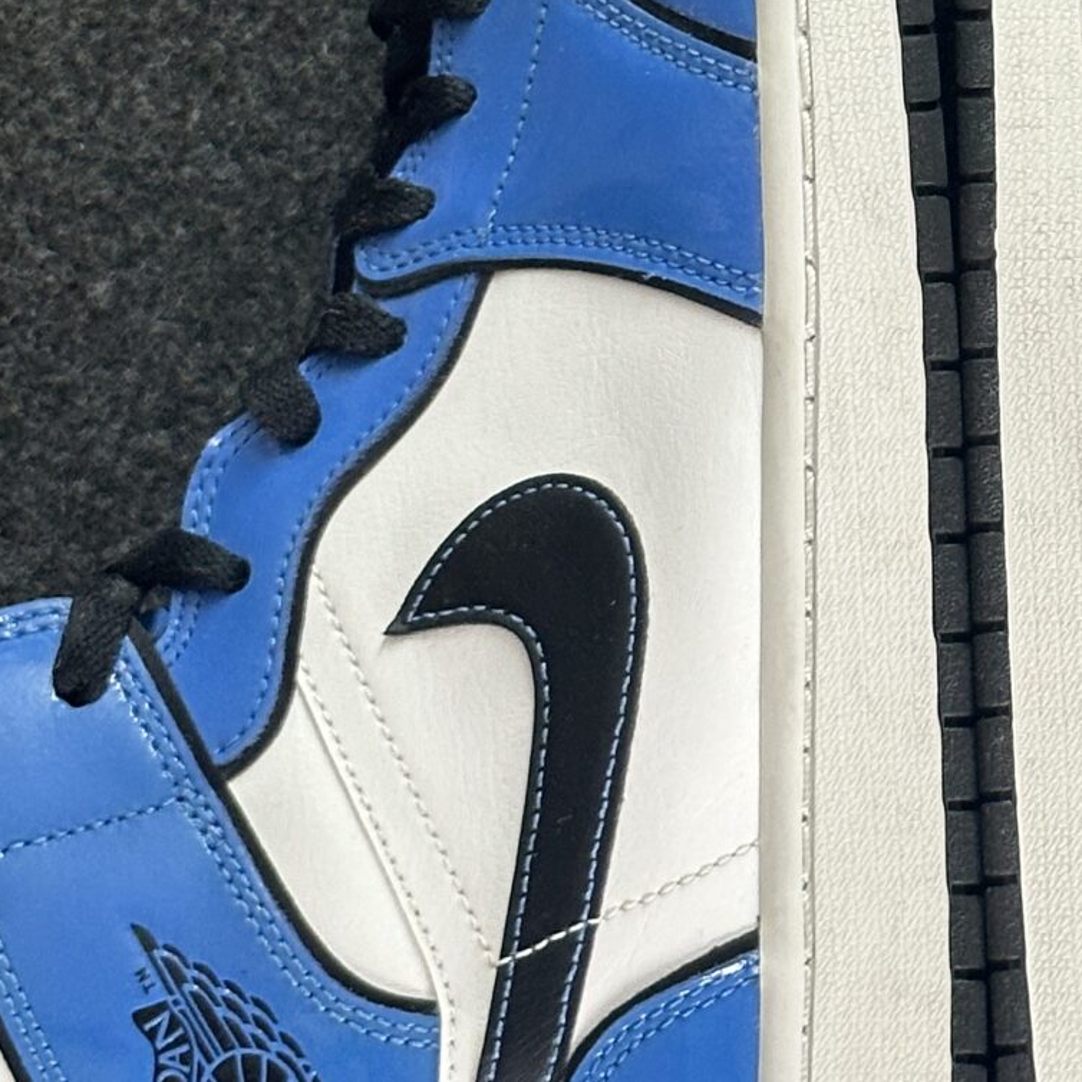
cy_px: 485
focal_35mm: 144
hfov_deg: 12.0
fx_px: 5092
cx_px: 966
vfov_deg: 12.1
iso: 200
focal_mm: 6.86
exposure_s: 1/50
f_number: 1.78
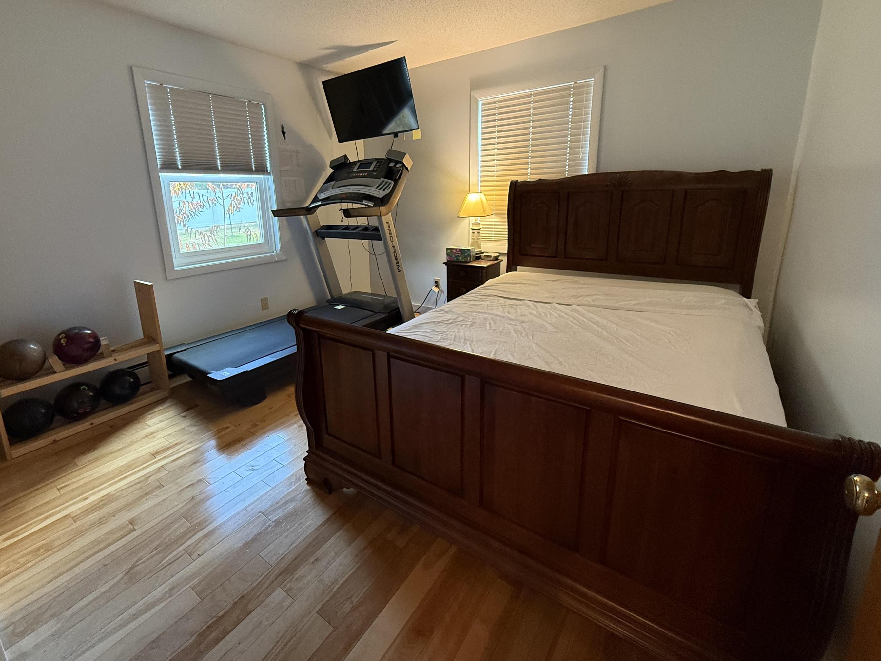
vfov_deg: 77.7
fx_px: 407
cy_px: 286
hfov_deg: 94.2
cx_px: 396
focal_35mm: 16
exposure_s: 1/60
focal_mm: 2.22
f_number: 2.2
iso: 400
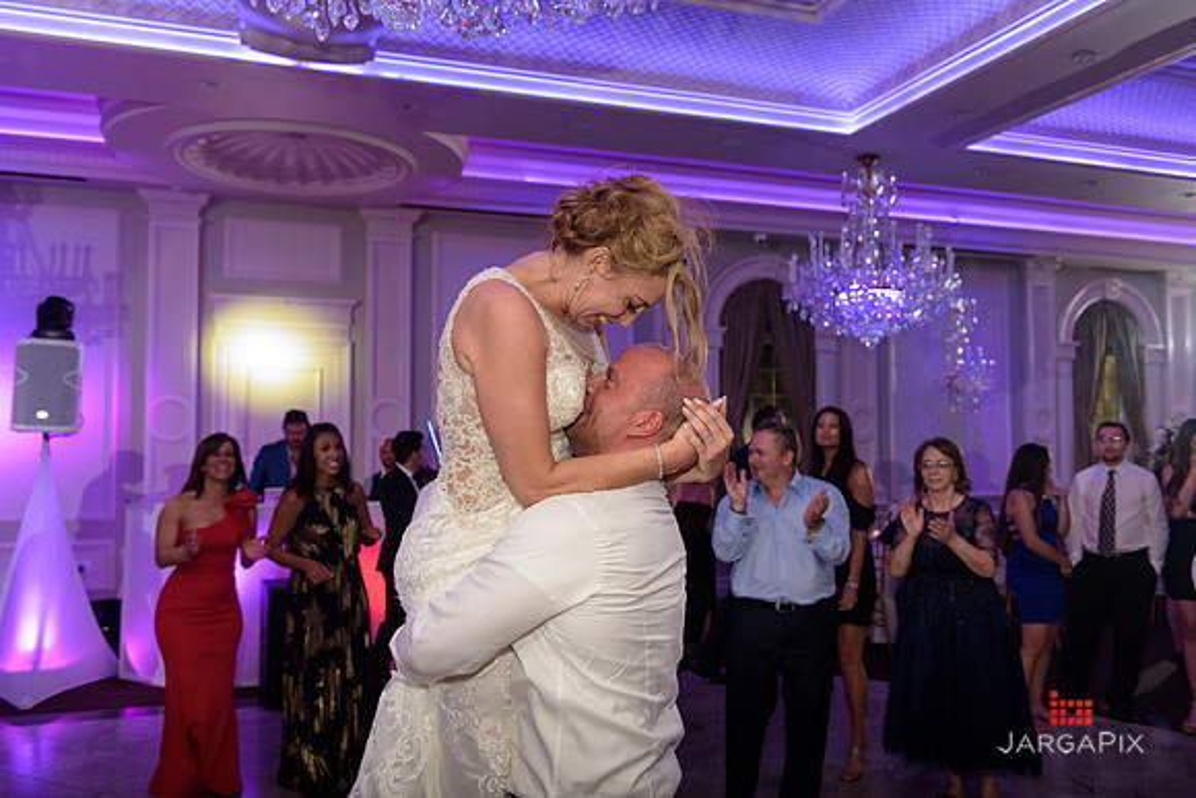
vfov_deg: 45.0
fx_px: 964
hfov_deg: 63.6
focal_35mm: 29
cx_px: 598
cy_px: 399
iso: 1600
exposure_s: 1/125
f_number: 3.2
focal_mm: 29
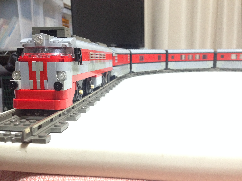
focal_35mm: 33
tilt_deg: -7.3
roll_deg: -0.8
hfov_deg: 55.4
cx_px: 121
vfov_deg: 42.9
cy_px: 90
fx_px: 231
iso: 250
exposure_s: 1/20
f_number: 2.4
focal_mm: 4.12
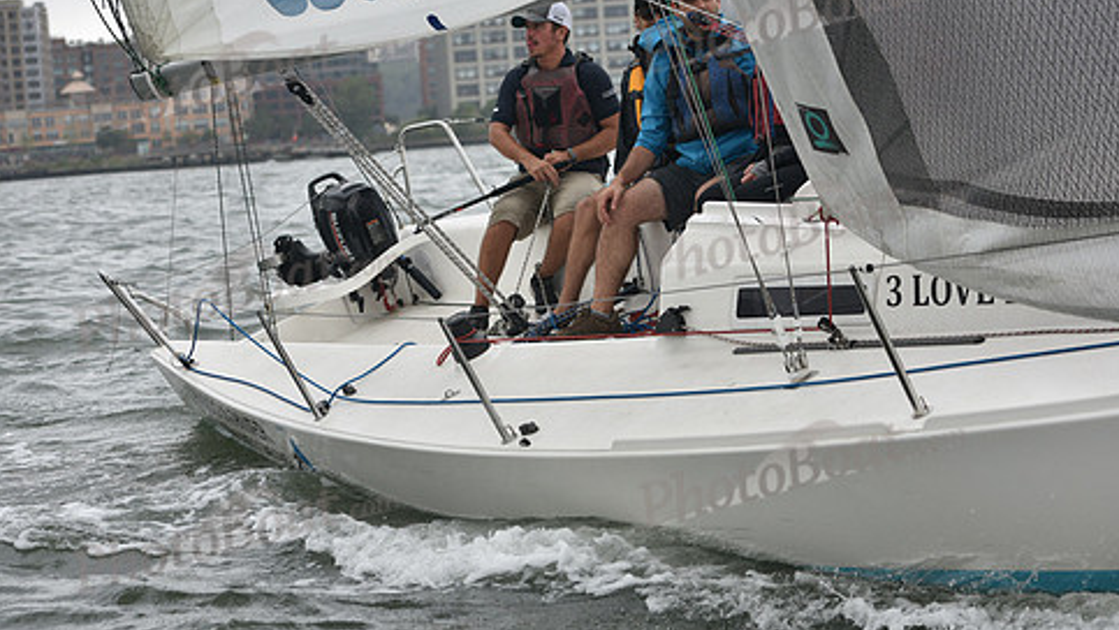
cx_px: 521
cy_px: 381
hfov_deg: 24.2
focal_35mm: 88
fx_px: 2612
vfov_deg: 13.7
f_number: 4
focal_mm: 70
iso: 320
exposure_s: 1/800
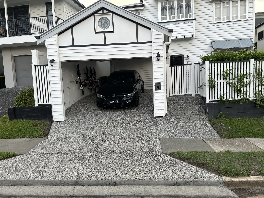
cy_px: 99
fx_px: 198
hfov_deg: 67.3
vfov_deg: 53.1
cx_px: 132
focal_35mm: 26
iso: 50
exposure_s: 1/328
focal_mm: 5.7
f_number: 1.5
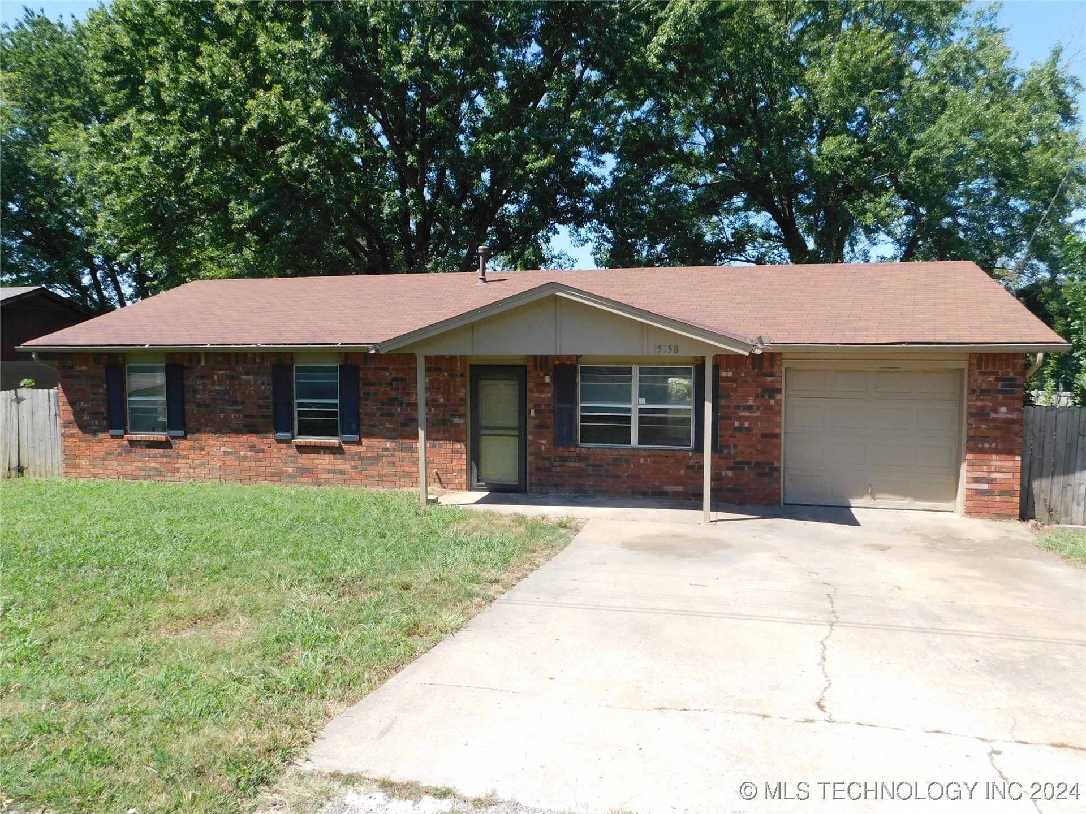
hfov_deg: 69.4
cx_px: 543
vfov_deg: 54.9
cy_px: 407
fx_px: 784
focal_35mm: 25
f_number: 3.1
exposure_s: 1/800
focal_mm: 4.5
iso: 125
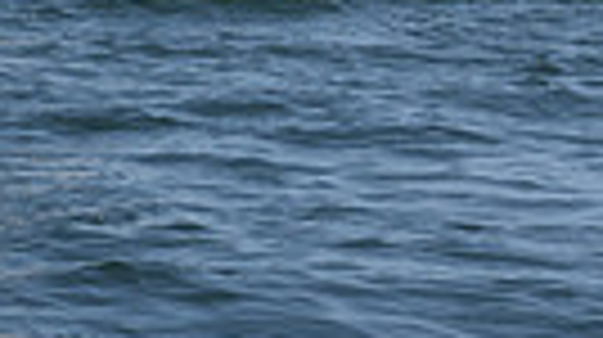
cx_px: -70
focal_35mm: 318
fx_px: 5078
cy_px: -847
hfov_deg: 6.8
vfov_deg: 3.7
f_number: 8
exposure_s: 1/1600
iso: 250
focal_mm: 70
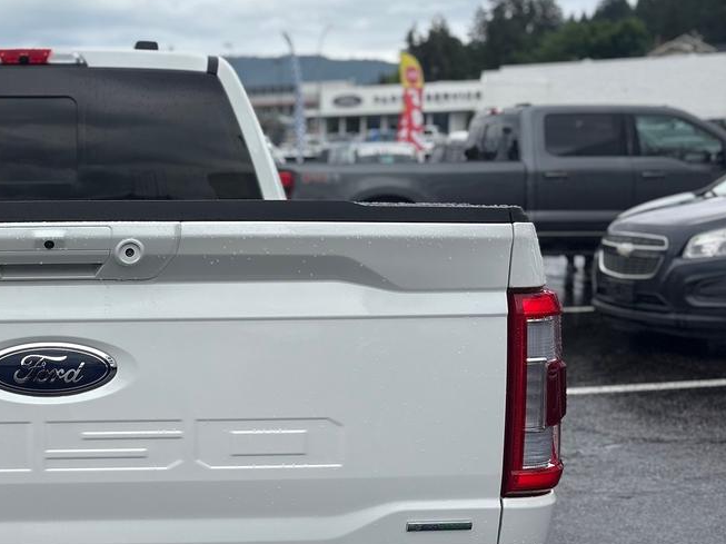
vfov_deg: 28.5
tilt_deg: -4.2
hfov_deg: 34.9
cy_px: 266
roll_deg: +0.7
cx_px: 42
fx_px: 1069
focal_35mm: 51
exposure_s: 1/3831
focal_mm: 5.96
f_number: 1.6
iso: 50
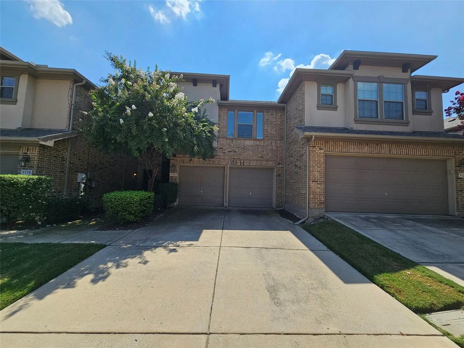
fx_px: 174
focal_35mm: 13
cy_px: 174
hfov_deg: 106.2
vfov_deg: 89.9
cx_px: 232
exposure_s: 1/2531
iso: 50
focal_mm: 2.2
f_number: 2.2
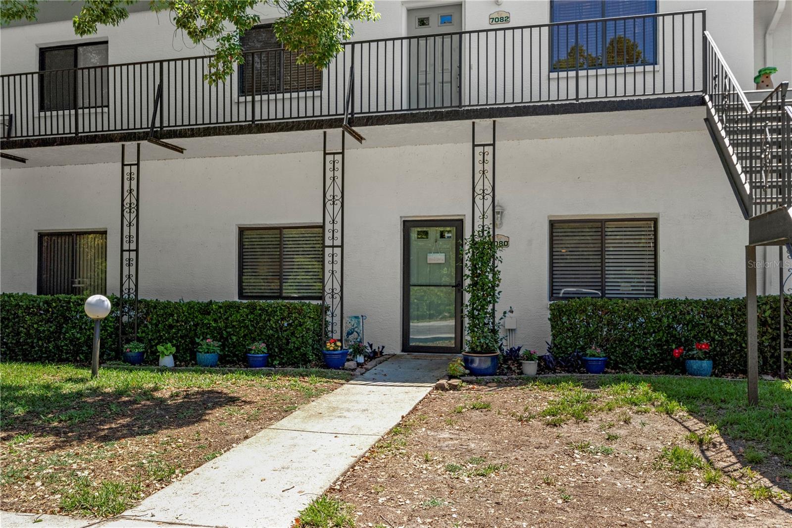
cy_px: 264
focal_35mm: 30
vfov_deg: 43.6
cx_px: 396
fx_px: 660
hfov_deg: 61.9
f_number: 8
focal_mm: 20
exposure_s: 1/400
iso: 320
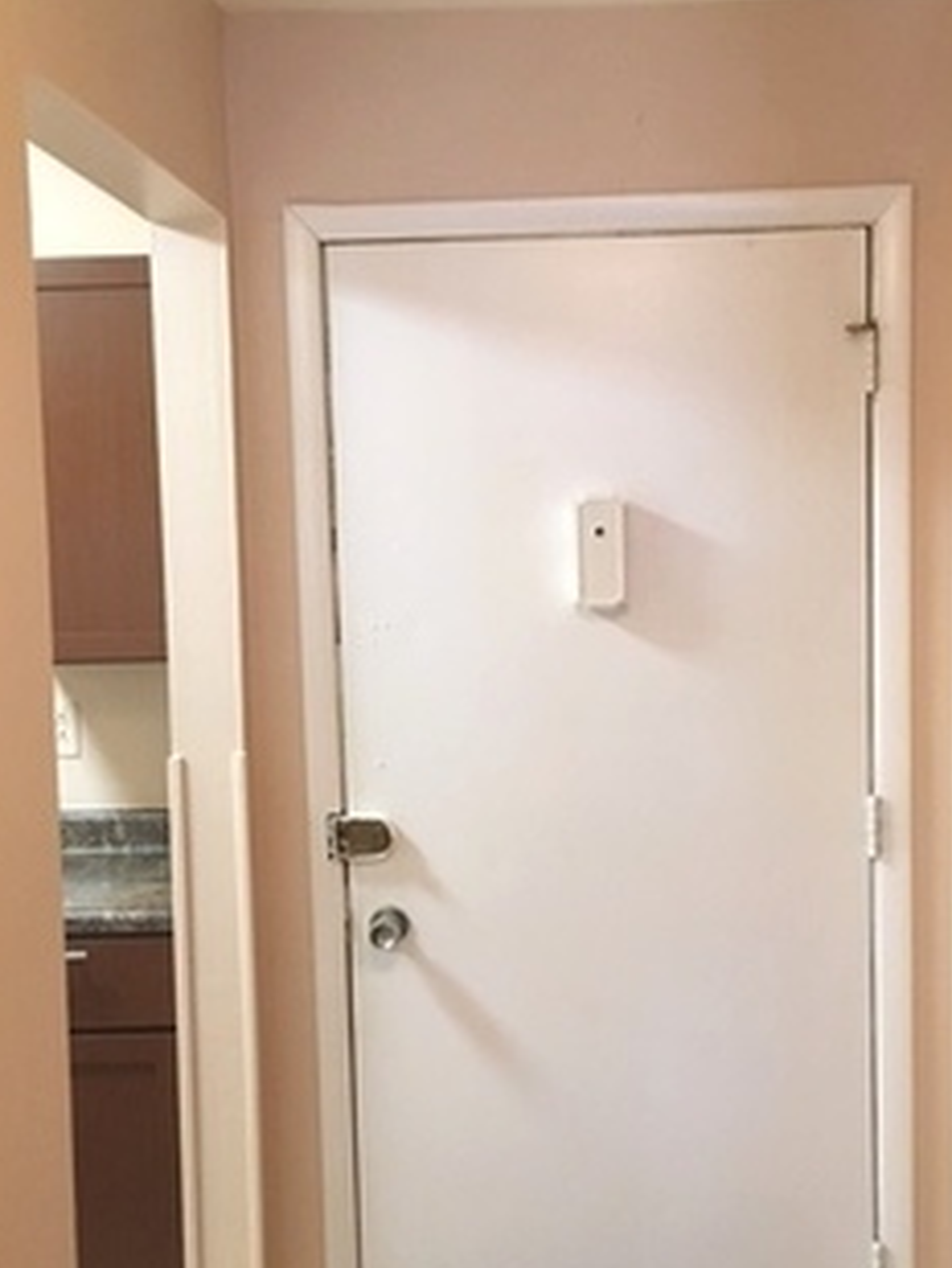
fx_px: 1649
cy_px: 702
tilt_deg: -4.8
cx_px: 579
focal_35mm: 45
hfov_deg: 32.1
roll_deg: +1.5
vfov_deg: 42.0
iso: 160
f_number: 2.2
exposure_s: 1/30
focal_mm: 4.15
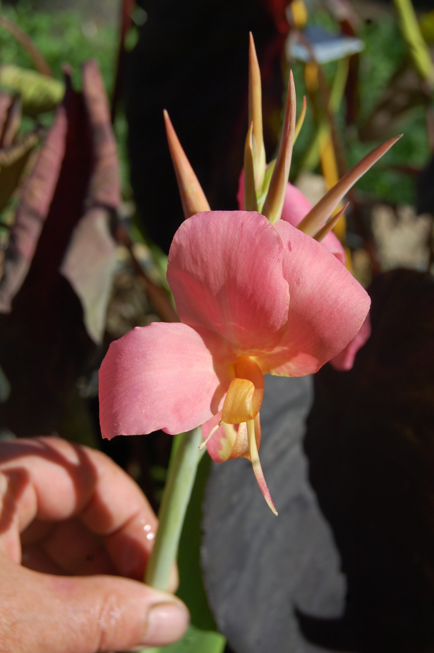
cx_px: 217
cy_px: 326
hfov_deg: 23.7
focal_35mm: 57
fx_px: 1033
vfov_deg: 35.1
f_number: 10
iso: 200
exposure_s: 1/400
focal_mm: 38
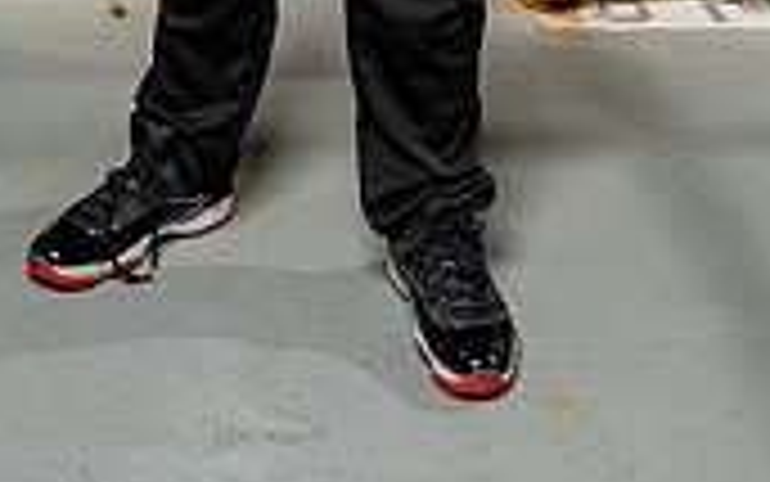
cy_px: -487
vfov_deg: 11.8
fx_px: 2078
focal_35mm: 99
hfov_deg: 21.0
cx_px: 410
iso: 640
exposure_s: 1/250
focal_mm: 37
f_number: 6.3
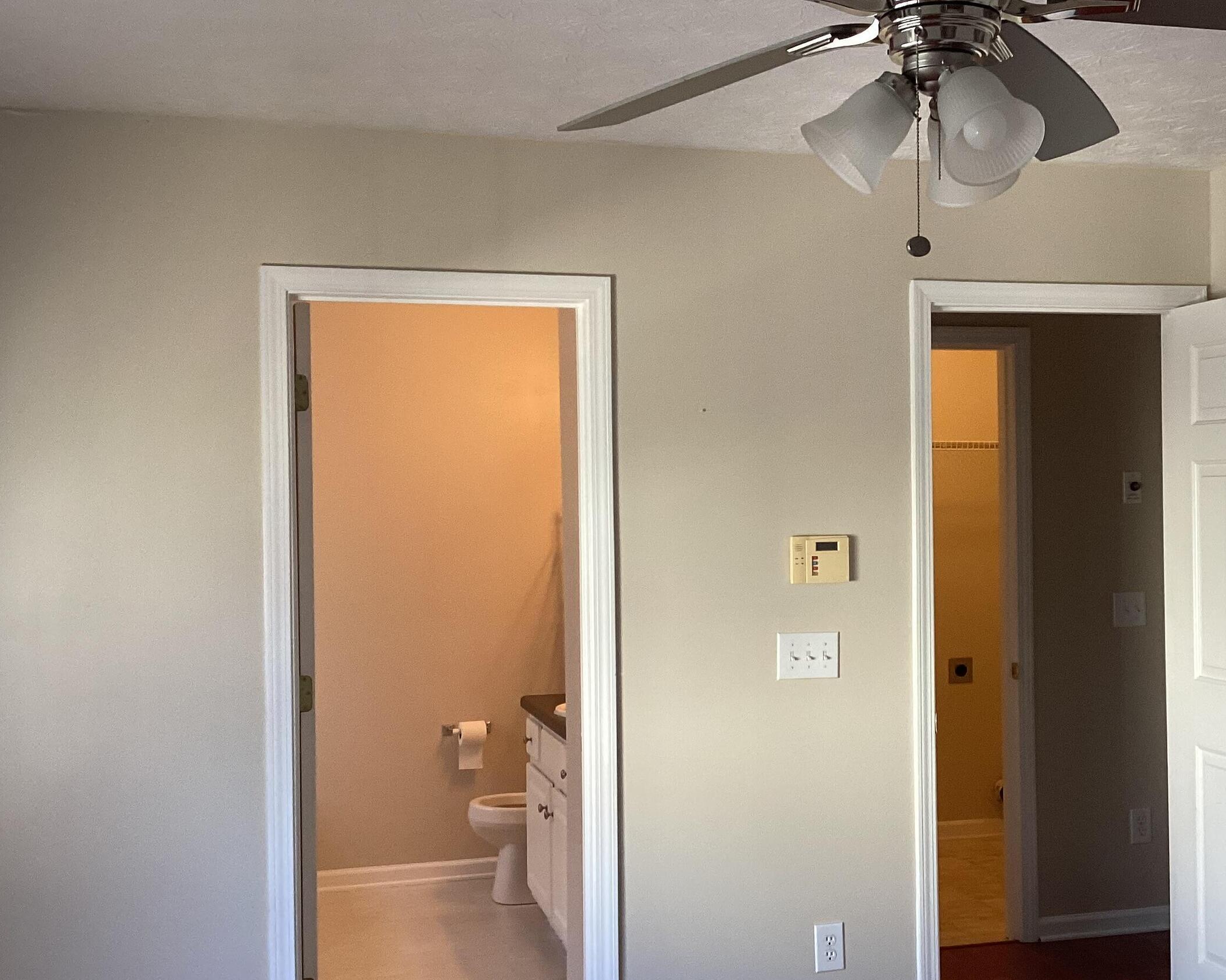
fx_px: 1596
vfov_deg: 34.1
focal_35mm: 44
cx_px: 748
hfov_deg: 41.8
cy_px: 510
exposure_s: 1/60
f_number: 2.4
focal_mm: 3.3
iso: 125
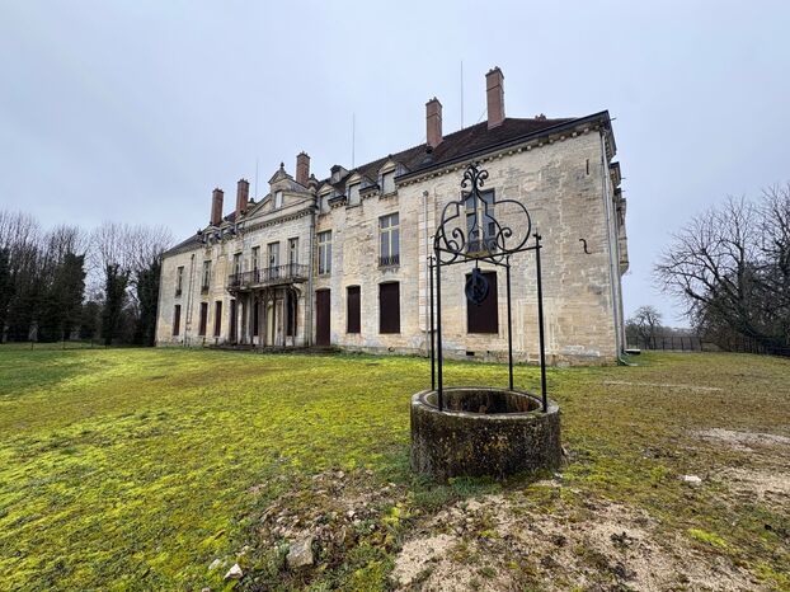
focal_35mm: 14
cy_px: 296
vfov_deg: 85.6
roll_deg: +0.4
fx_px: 319
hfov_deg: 102.1
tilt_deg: +7.3
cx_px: 395
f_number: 2.2
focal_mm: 2.22
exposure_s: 1/508
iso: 50
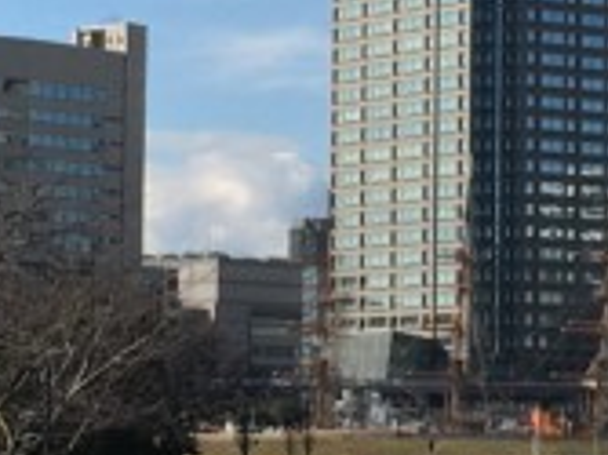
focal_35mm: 208
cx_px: 502
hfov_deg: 9.5
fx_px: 3651
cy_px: 25
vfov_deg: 7.1
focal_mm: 4.15
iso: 25
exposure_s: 1/1876
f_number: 2.2
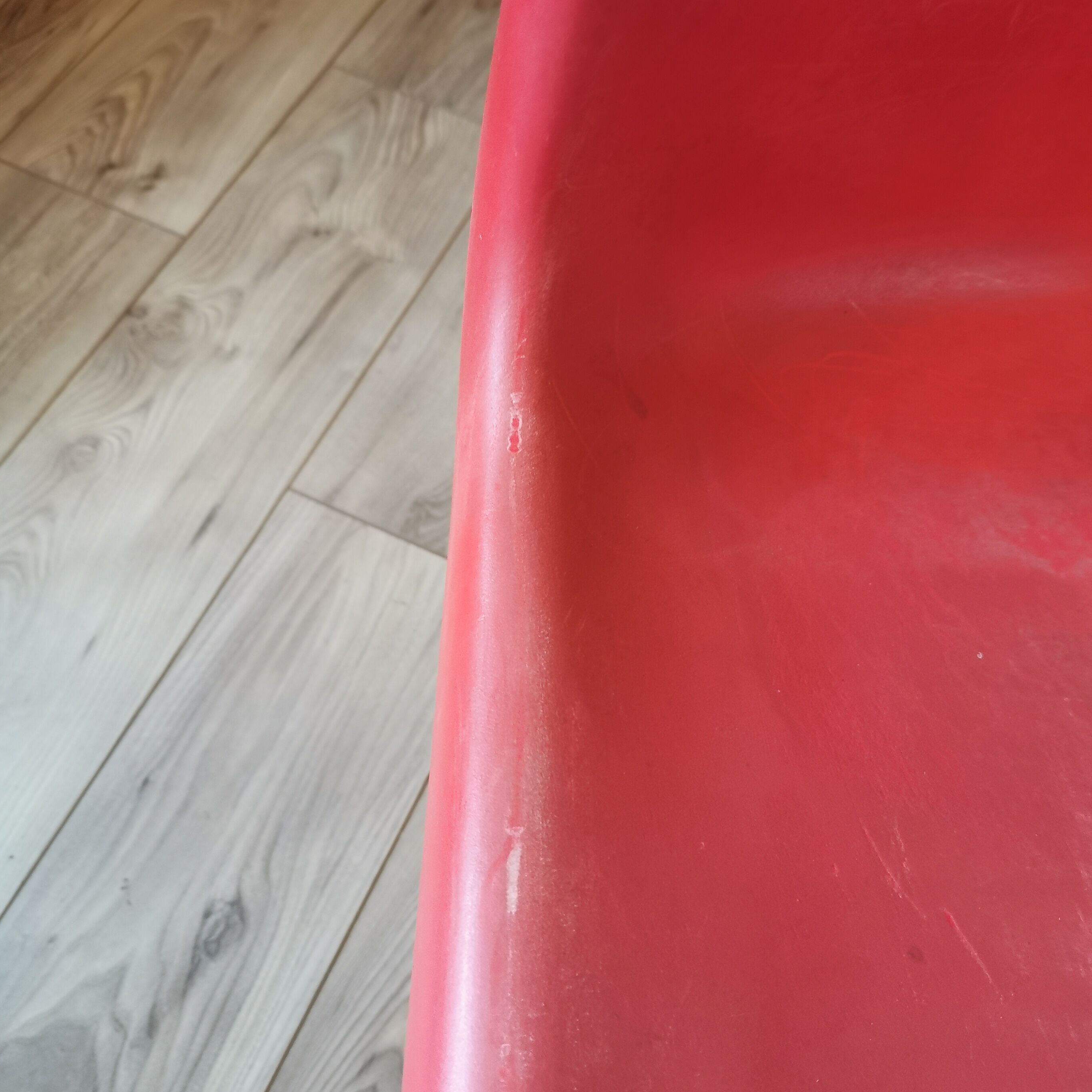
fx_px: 1142
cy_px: 559
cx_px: 545
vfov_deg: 51.1
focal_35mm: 32
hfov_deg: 51.1
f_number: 1.8
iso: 320
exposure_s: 1/33.3
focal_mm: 5.58
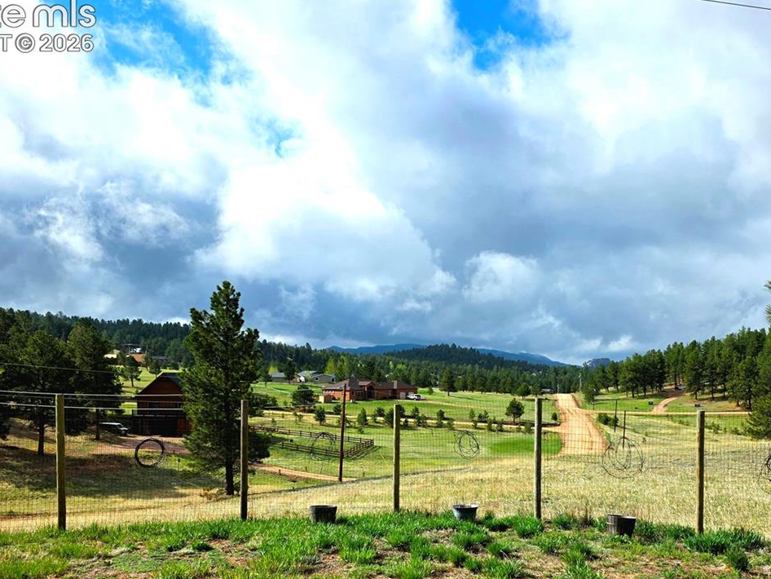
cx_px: 459
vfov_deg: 40.2
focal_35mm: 35
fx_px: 780
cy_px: 391
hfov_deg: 52.3
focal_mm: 6.3
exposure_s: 1/10000
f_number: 1.7
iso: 80
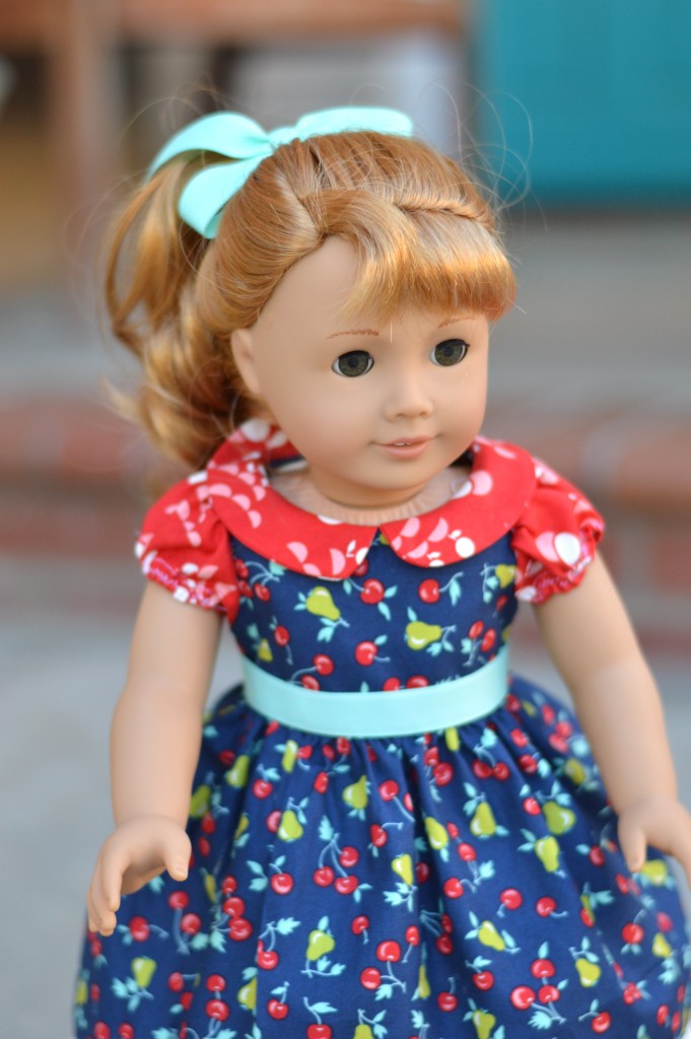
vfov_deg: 27.0
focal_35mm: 75
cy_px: 520
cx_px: 346
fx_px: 2163
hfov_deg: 18.2
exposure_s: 1/1250
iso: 400
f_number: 2
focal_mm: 50
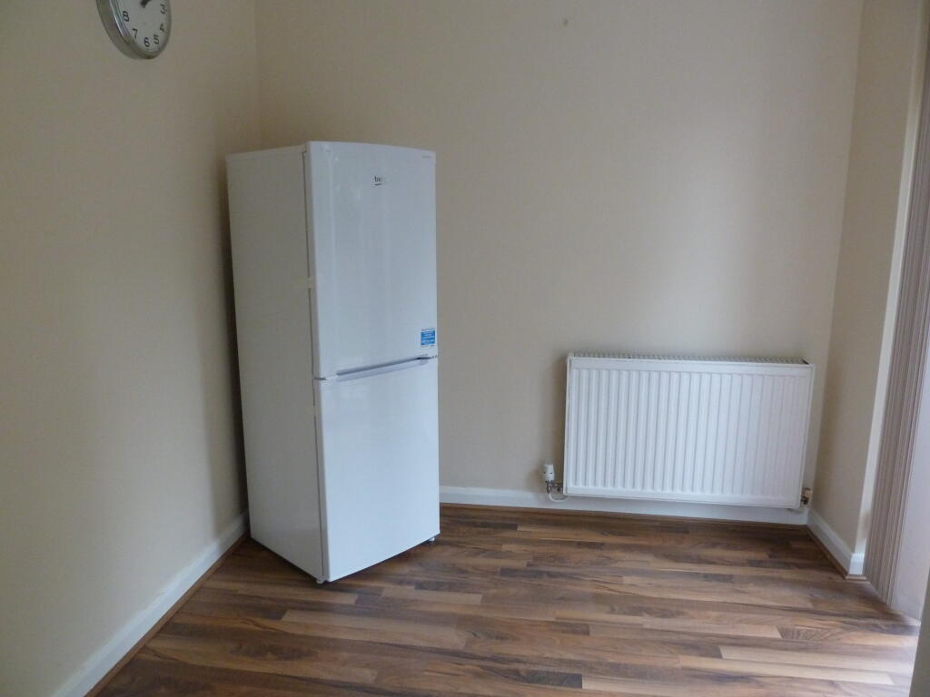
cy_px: 348
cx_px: 465
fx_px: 672
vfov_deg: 54.9
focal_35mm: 25
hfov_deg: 69.4
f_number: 3.3
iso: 320
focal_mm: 4.1
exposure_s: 1/30
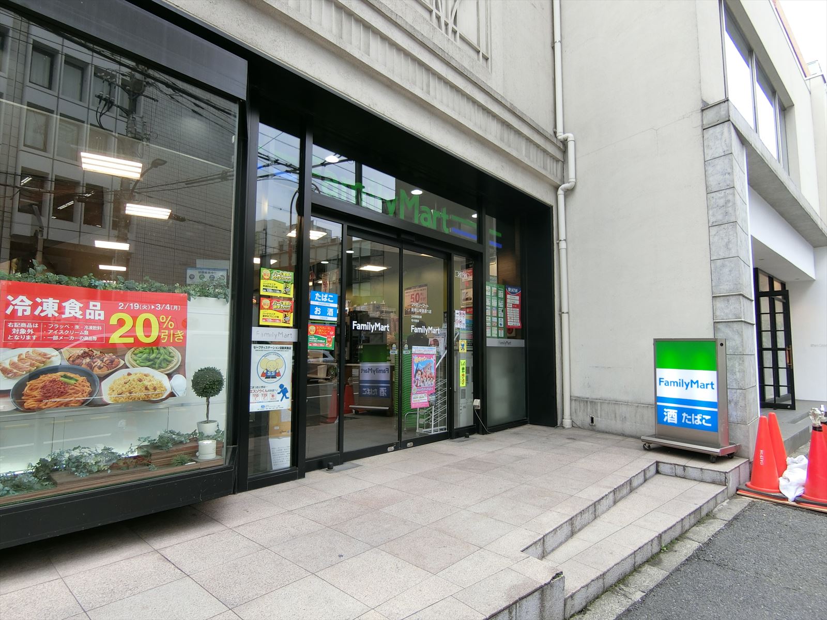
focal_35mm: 19
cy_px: 310
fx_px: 454
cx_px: 414
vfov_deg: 68.7
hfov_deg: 84.7
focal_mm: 4.06
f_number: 2.7
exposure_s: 1/200
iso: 80
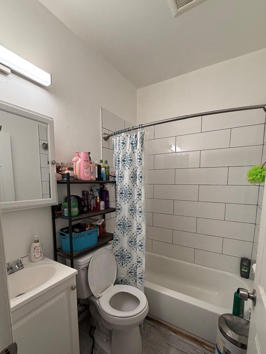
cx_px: 139
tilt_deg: -5.6
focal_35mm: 16
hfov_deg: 78.1
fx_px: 164
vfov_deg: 93.9
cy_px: 201
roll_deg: +0.2
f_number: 2.2
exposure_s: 1/120
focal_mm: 2.22
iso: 200
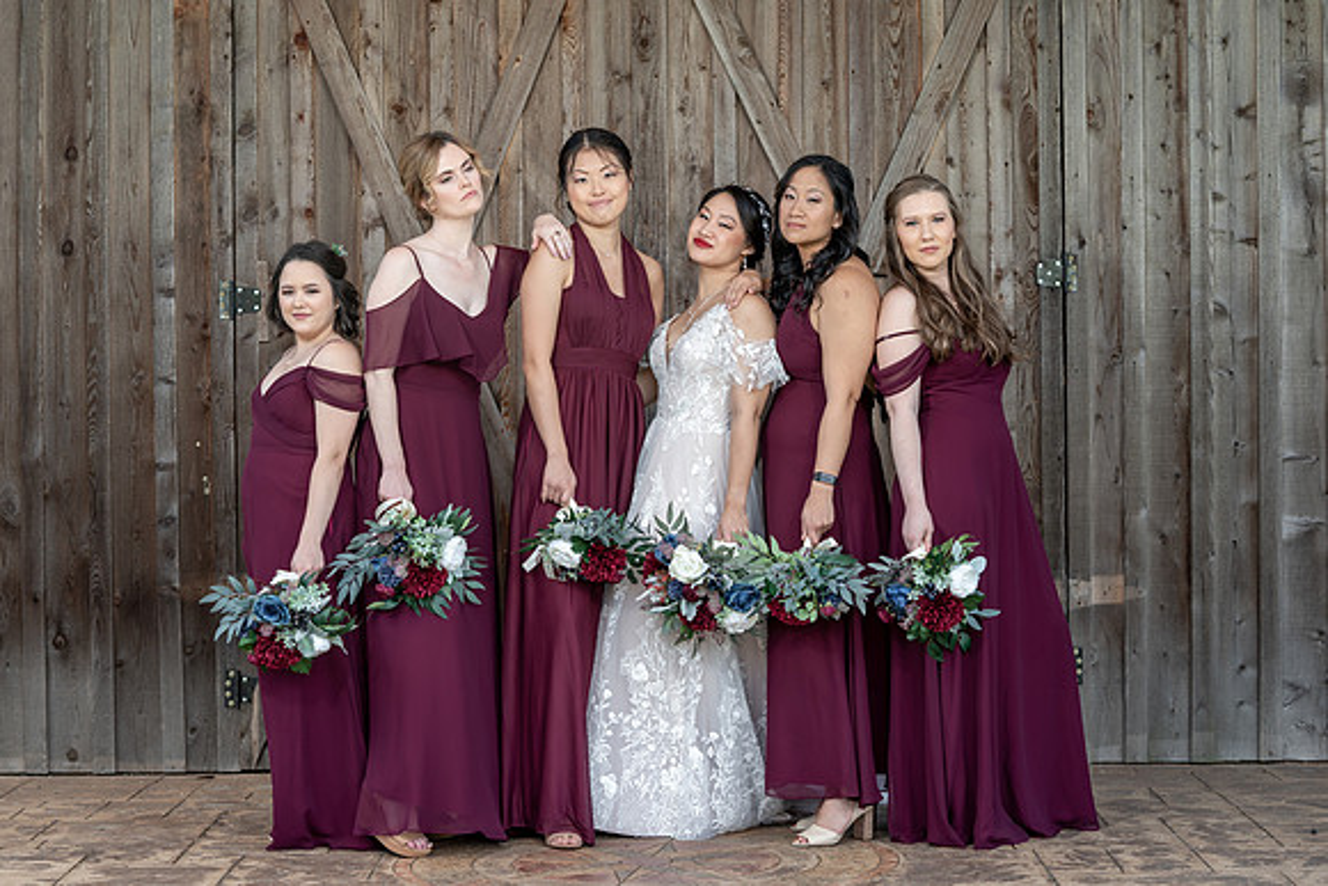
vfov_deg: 16.8
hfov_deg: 25.0
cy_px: 419
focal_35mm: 81
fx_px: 2995
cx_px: 629
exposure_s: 1/200
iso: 250
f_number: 4
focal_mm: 76
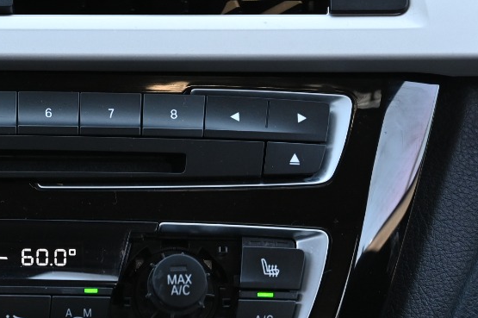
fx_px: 2136
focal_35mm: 161
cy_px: 58
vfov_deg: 8.5
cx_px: -57
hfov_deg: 12.5
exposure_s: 1/125
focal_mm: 55
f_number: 4
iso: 500
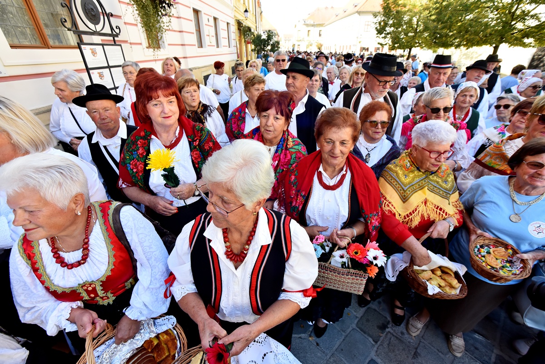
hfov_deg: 100.4
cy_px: 182
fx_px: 227
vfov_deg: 77.4
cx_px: 272
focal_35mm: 15
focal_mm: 15
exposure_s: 1/400
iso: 1000
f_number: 8
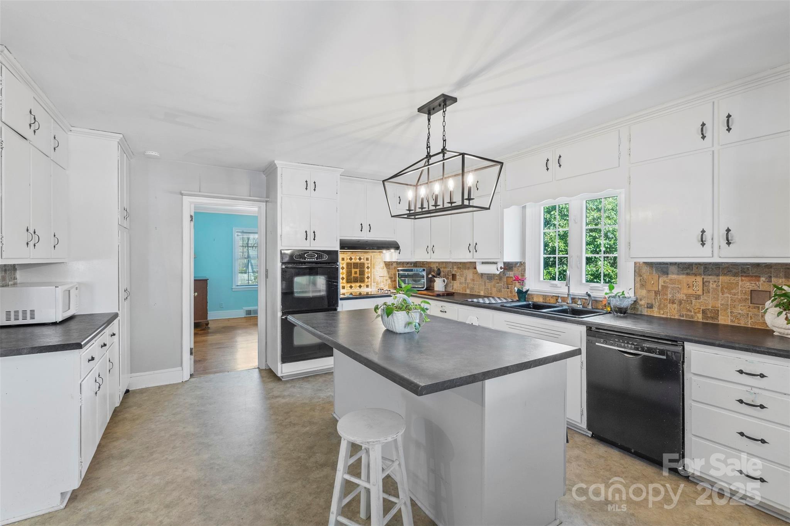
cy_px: 263
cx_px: 395
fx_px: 351
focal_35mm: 16
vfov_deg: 73.7
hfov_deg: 96.7
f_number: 8
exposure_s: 1/3
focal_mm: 16
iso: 640
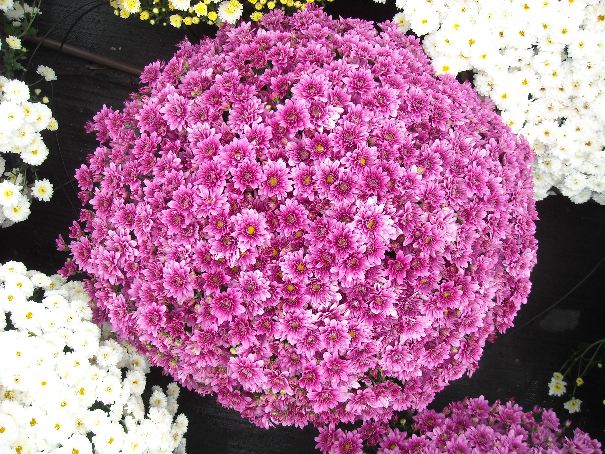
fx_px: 612
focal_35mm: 35
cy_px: 227
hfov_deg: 52.6
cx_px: 302
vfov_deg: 40.7
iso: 64
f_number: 2.8
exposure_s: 1/272
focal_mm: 5.7
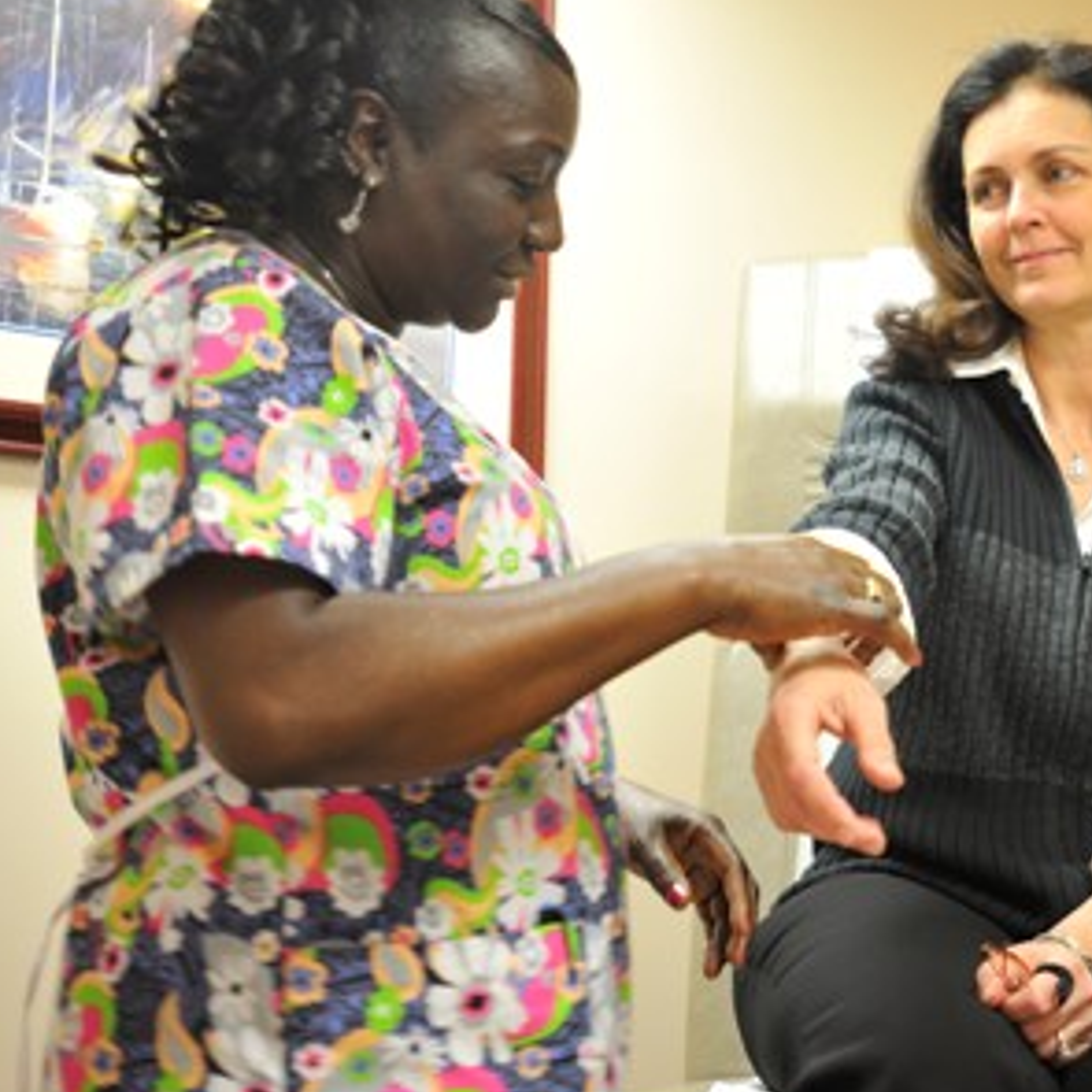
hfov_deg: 27.6
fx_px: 2177
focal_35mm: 61
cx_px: 868
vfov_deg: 28.1
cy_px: 405
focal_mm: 35
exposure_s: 1/15
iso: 400
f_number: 3.2
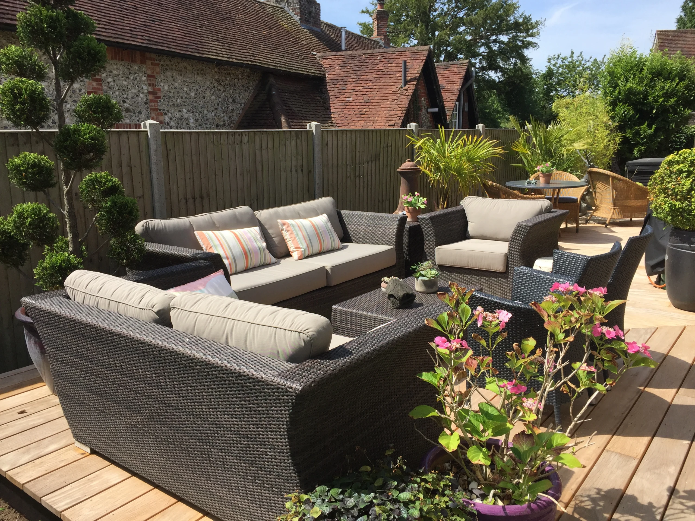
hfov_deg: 61.7
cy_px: 260
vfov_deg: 48.2
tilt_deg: -12.5
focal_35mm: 29
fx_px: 582
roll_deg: -0.4
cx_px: 348
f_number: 2.2
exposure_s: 1/1364
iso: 32
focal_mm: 4.15
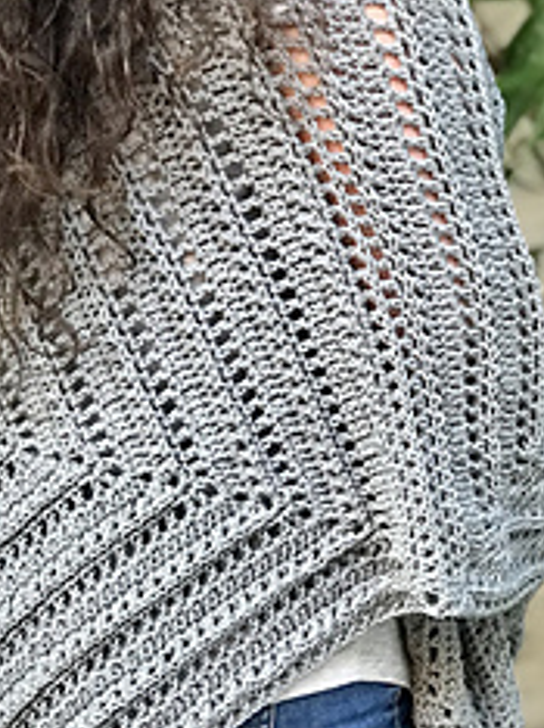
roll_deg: -0.6
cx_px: 191
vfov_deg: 16.1
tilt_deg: -13.6
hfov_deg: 12.1
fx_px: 2561
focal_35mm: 122
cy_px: 557
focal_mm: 6.6
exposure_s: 1/60
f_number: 2.8
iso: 160
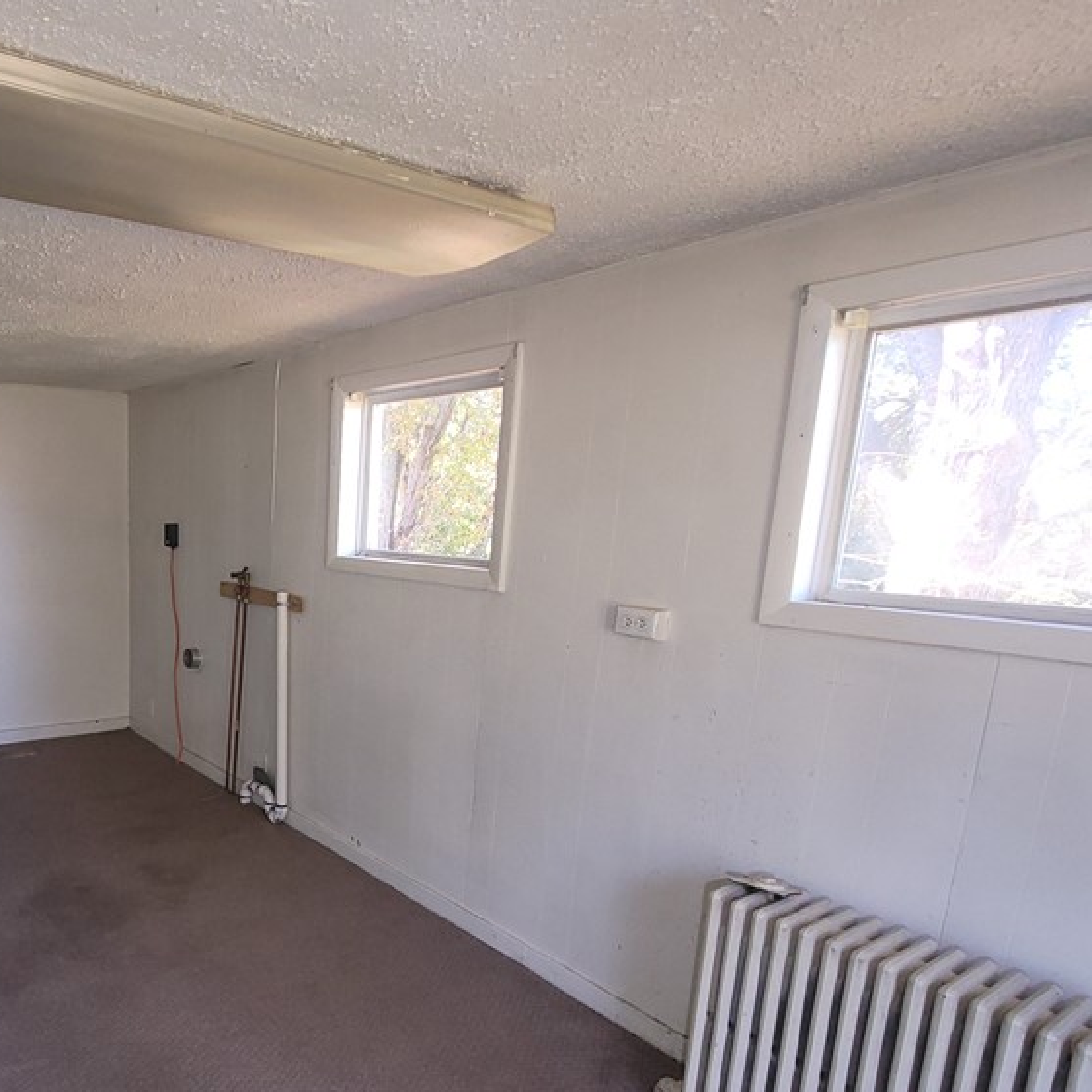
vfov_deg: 71.2
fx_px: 749
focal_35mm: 21
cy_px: 671
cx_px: 220
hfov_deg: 65.7
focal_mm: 2.2
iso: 125
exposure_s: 1/60
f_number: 2.2
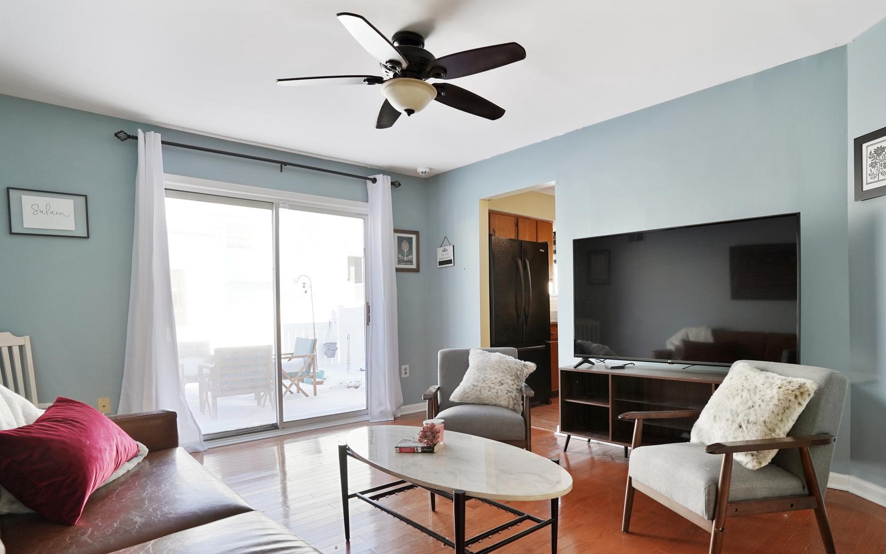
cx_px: 499
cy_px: 320
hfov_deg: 84.6
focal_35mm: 20
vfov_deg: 59.4
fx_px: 483
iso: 640
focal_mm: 17
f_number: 7.1
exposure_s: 1/100
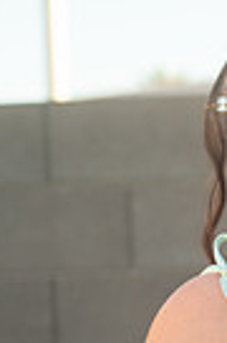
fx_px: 1730
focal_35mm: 182
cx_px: 342
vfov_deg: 11.1
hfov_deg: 7.4
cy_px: 426
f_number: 2.8
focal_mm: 55
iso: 320
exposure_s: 1/1000
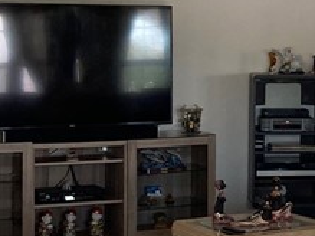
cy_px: 76
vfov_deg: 11.3
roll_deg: -0.7
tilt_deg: +0.4
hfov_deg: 14.8
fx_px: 1191
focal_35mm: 131
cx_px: 318
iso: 125
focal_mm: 3.99
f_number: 1.8
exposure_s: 1/60
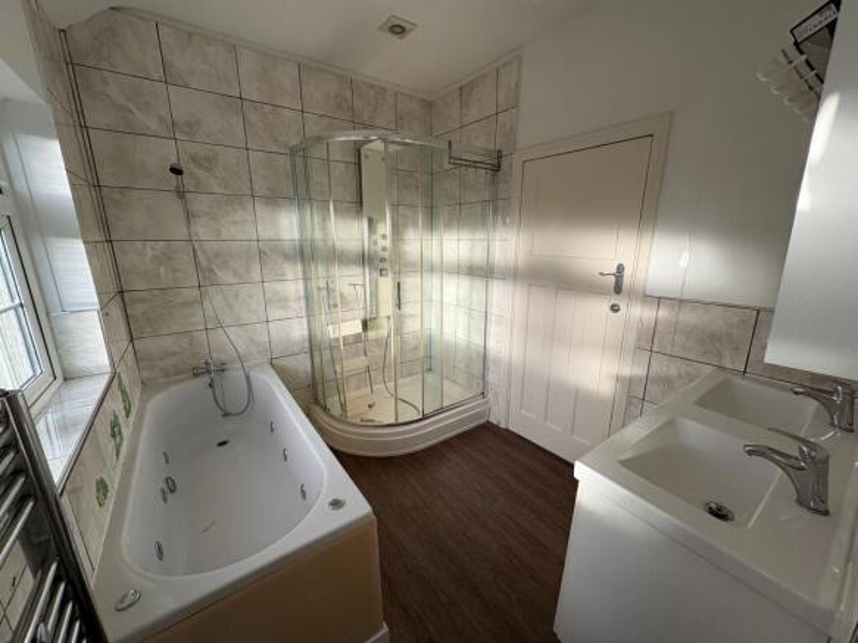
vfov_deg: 85.7
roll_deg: +1.0
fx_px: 347
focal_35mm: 14
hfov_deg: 102.1
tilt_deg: -13.3
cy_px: 322
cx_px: 429
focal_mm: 2.22
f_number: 2.2
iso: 40
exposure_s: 1/273
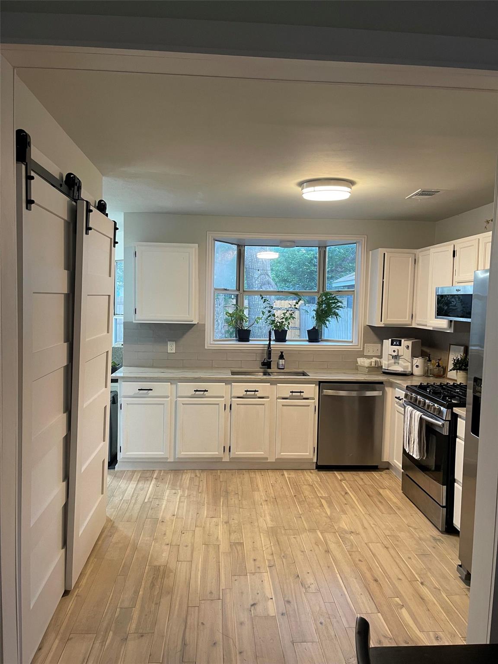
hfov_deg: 54.9
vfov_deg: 69.4
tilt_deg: -4.0
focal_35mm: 25
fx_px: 480
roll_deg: -1.0
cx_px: 249
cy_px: 332
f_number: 1.6
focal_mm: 5.1
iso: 200
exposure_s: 1/60
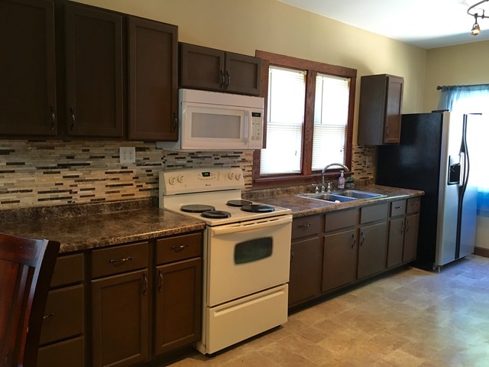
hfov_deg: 61.7
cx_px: 244
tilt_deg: -5.0
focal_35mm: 29
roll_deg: -1.0
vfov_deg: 48.2
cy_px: 184
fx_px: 410
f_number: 2.2
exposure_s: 1/15
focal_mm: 4.15
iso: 50
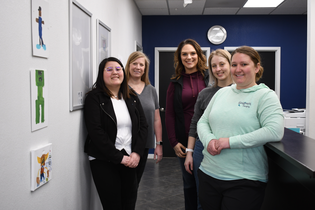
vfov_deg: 31.9
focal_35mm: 42
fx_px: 367
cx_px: 158
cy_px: 105
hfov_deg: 46.4
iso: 640
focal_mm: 28
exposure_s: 1/100
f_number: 4.5
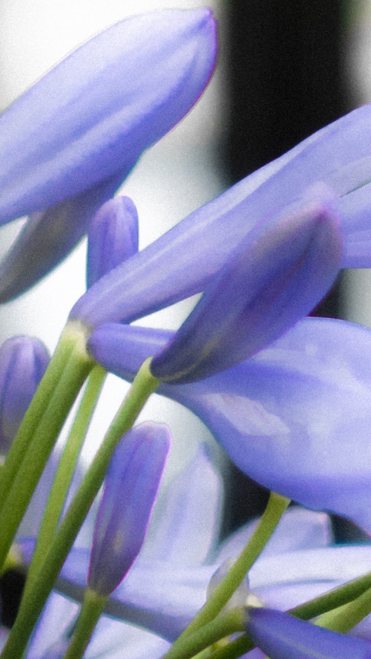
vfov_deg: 6.3
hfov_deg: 3.5
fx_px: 6015
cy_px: 163
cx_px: 253
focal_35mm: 344
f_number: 2.8
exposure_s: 1/200
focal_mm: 25.7
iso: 125
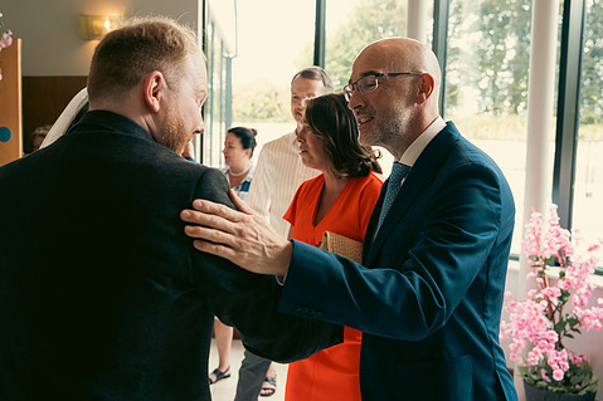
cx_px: 277
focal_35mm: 40
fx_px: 670
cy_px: 209
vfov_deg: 33.4
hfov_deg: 48.4
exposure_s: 1/160
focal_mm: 33
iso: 640
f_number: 3.5
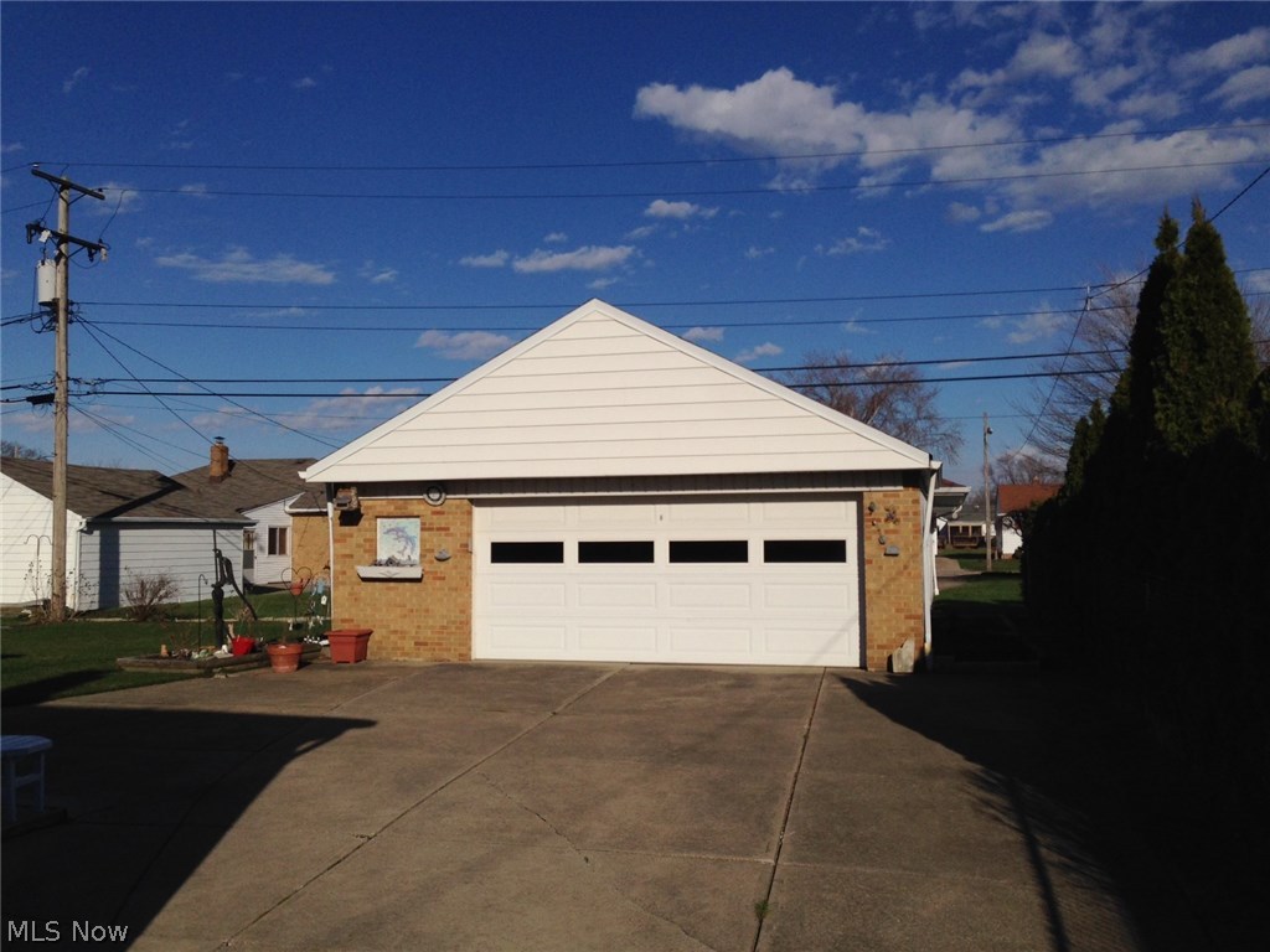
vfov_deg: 42.9
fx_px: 1211
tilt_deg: +3.8
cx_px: 635
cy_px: 476
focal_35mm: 33
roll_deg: -0.9
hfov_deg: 55.4
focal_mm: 4.12
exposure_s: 1/6024
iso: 50
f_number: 2.4
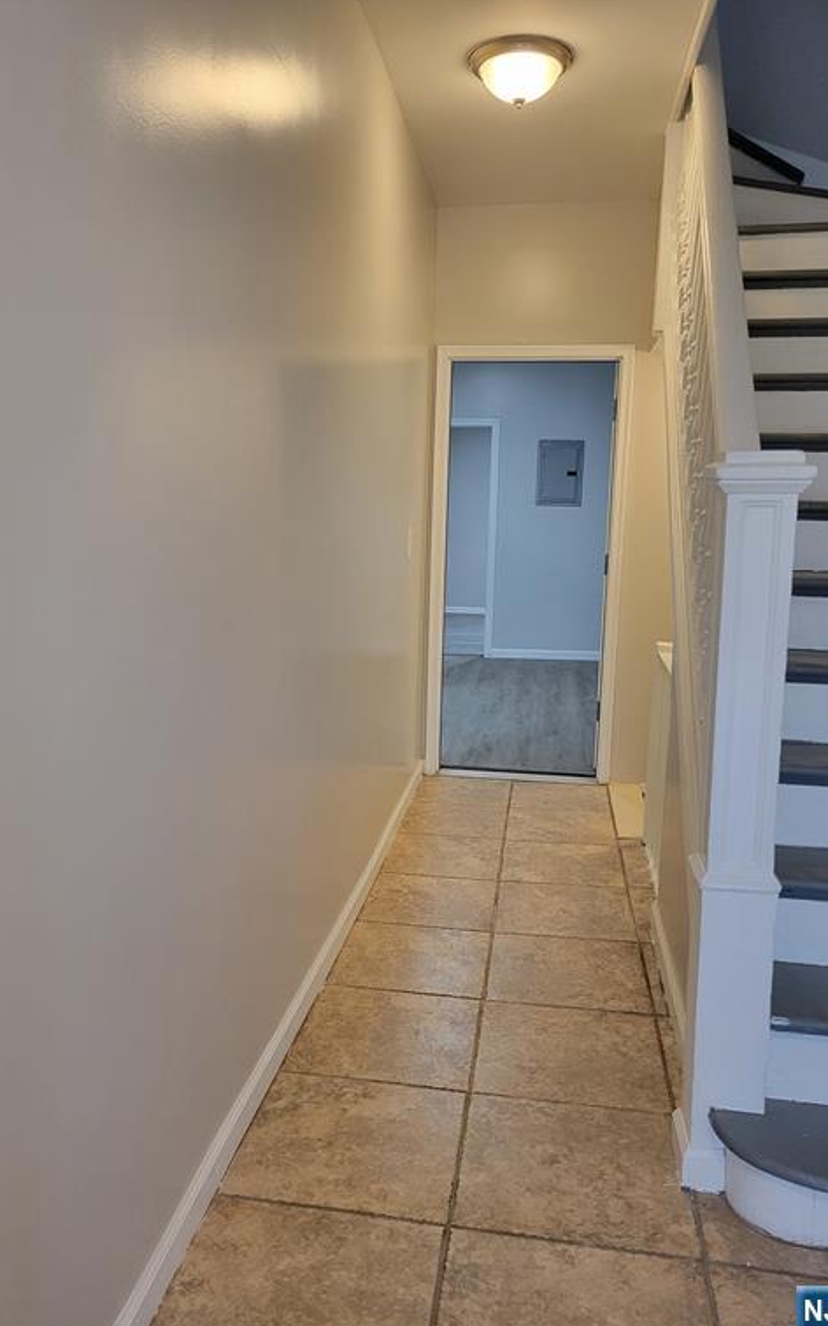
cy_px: 661
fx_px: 1012
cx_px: 396
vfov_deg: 66.5
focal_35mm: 28
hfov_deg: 44.5
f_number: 1.8
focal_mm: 5.4
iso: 250
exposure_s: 1/120
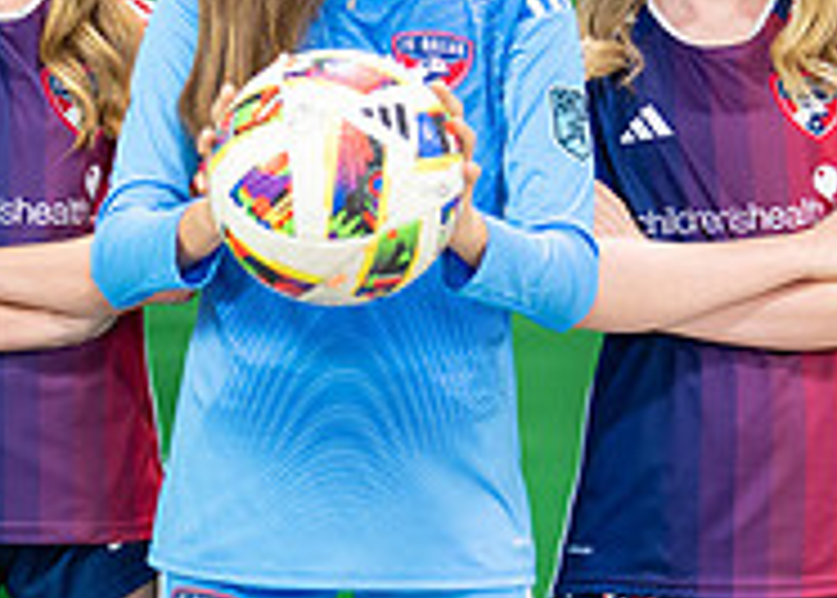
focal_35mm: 196
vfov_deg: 7.3
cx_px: 507
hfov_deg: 10.3
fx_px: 4661
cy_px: 483
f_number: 1.4
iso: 640
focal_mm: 50
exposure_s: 1/500
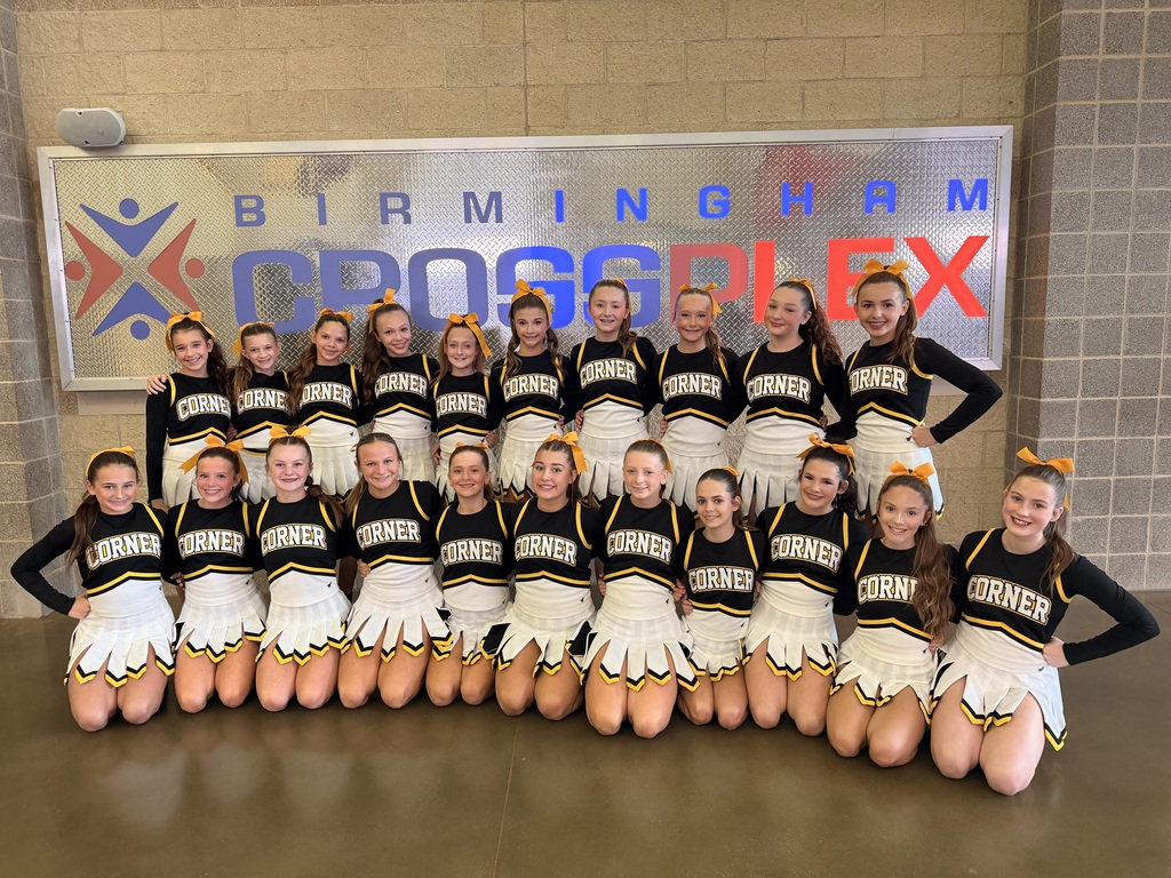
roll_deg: +1.1
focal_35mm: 24
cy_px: 439
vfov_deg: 56.8
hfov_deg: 71.6
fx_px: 812
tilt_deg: -9.2
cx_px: 586
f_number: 1.78
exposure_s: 1/60
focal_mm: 6.76
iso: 250
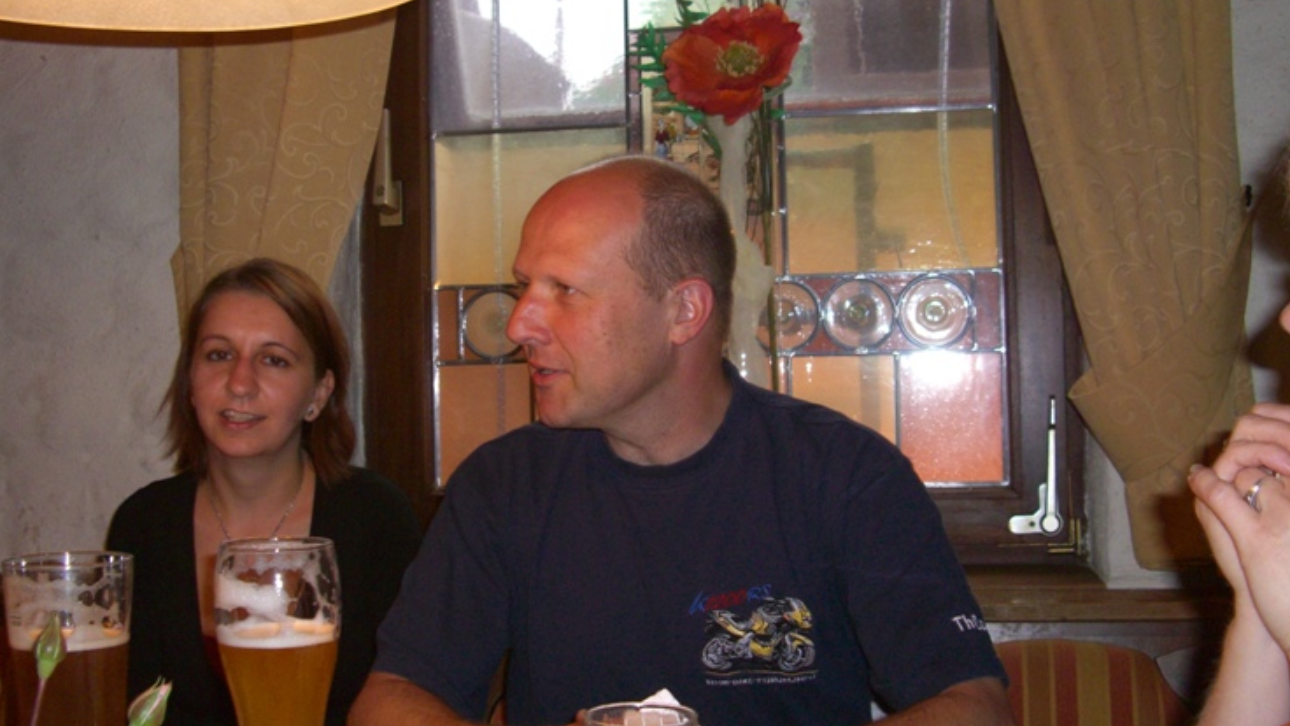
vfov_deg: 26.5
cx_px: 631
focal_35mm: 45
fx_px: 1539
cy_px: 331
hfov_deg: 45.5
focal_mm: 7.9
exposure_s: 1/60
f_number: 2.8
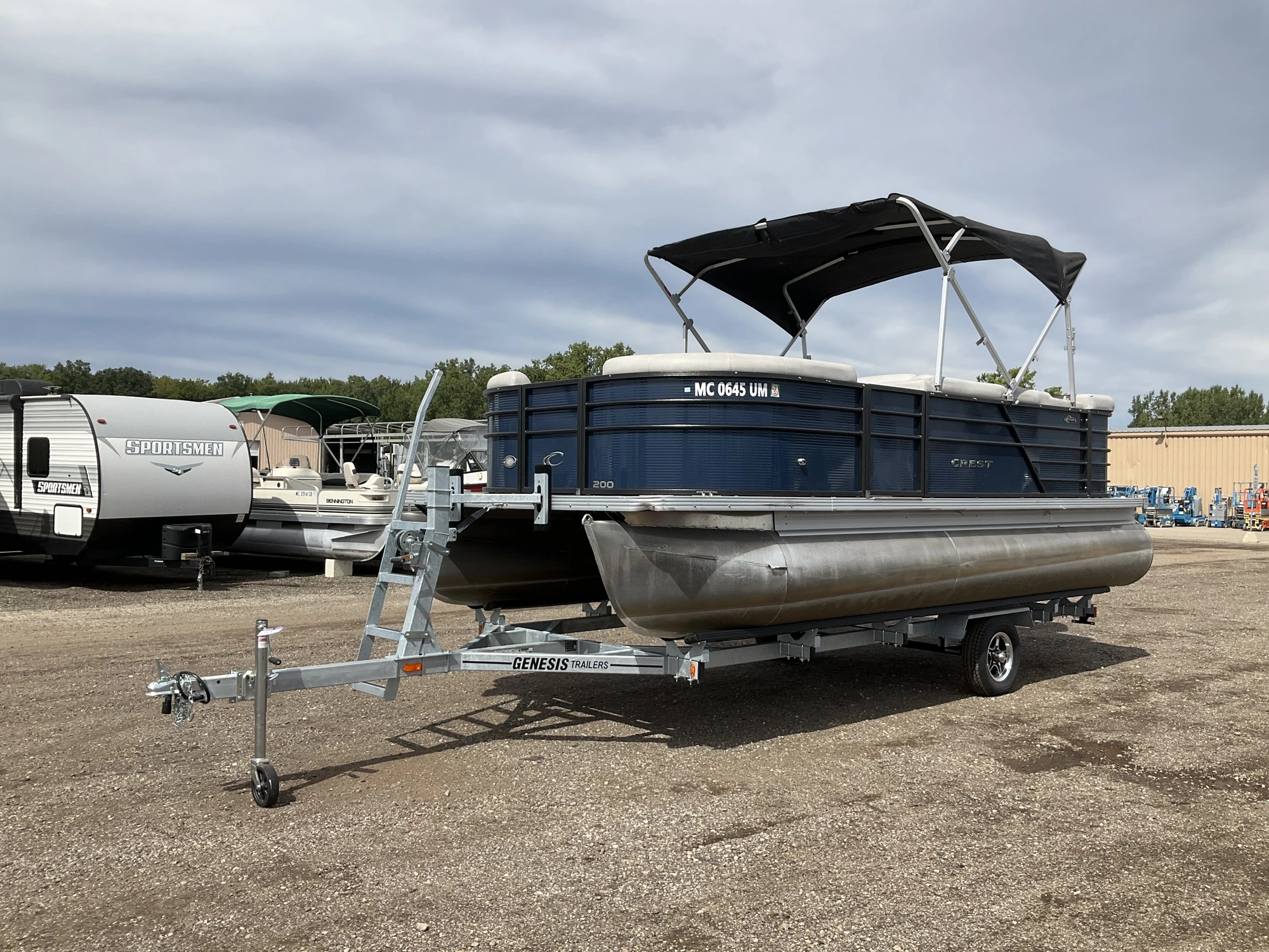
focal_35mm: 29
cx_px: 634
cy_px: 476
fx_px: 1063
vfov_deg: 48.2
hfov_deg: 61.7
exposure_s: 1/2667
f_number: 1.8
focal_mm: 3
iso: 25
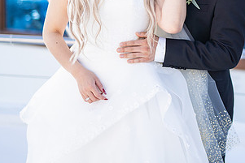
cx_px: 202
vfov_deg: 11.7
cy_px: -13
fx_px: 790
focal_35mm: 116
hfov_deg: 17.5
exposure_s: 1/3200
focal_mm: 50
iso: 160
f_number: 1.4
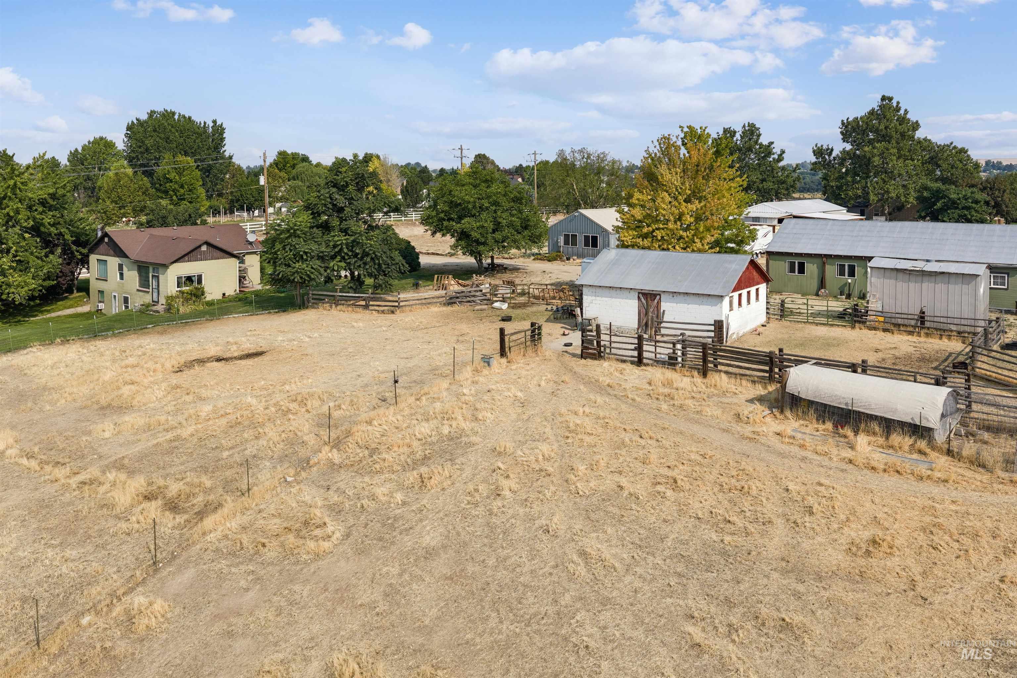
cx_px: 508
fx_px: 791
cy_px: 339
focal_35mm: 28
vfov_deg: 46.4
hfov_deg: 65.5
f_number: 2.8
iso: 100
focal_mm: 14.4
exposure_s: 1/120
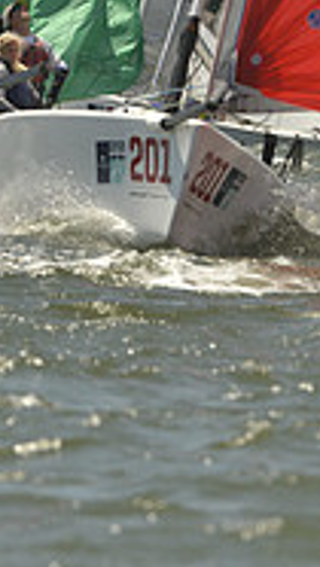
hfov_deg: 1.2
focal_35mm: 1012
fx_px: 15224
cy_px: 41
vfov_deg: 2.1
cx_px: 226
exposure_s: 1/1600
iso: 280
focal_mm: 310
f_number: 8
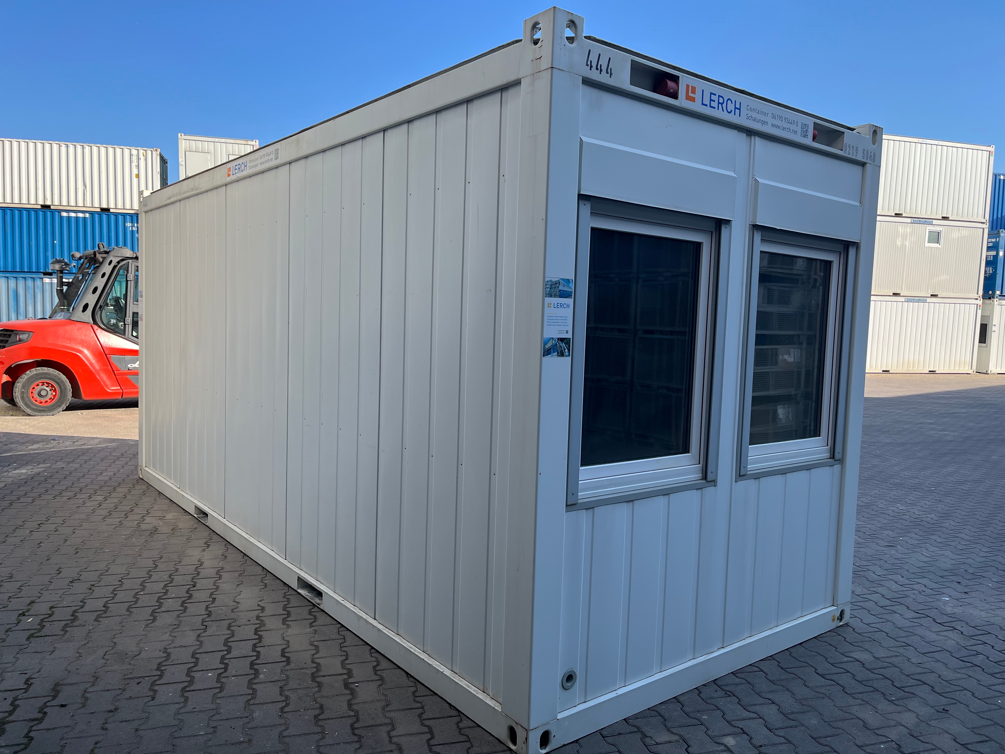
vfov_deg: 53.1
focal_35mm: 26
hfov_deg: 67.3
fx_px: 755
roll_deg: -1.8
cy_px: 377
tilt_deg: -3.8
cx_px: 502
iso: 50
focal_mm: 5.1
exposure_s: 1/1225
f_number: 1.6
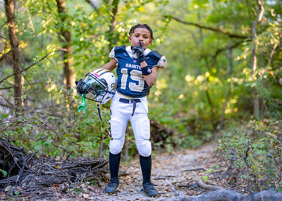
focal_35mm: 57
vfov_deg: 24.7
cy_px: 97
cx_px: 135
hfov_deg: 34.1
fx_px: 460
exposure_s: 1/1000
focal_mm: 50
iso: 1000
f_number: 1.2
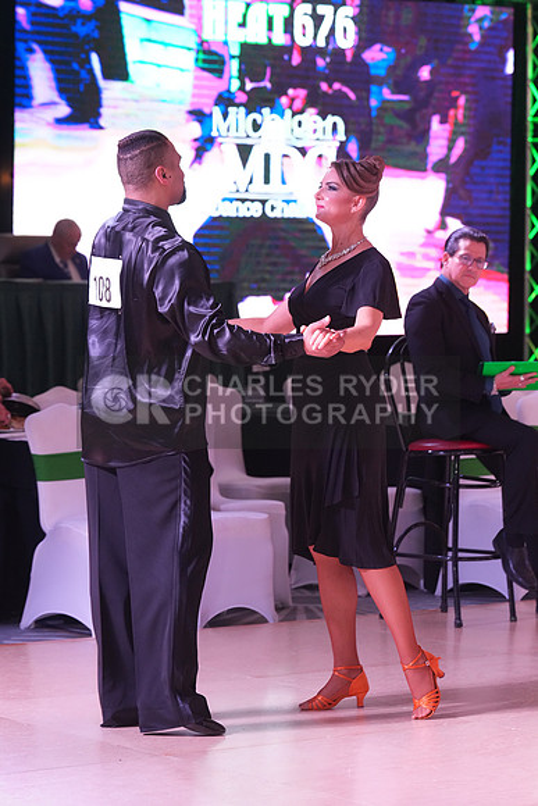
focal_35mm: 127
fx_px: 2845
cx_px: 269
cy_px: 403
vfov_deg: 16.1
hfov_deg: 10.8
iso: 3200
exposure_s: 1/250
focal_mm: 127
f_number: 5
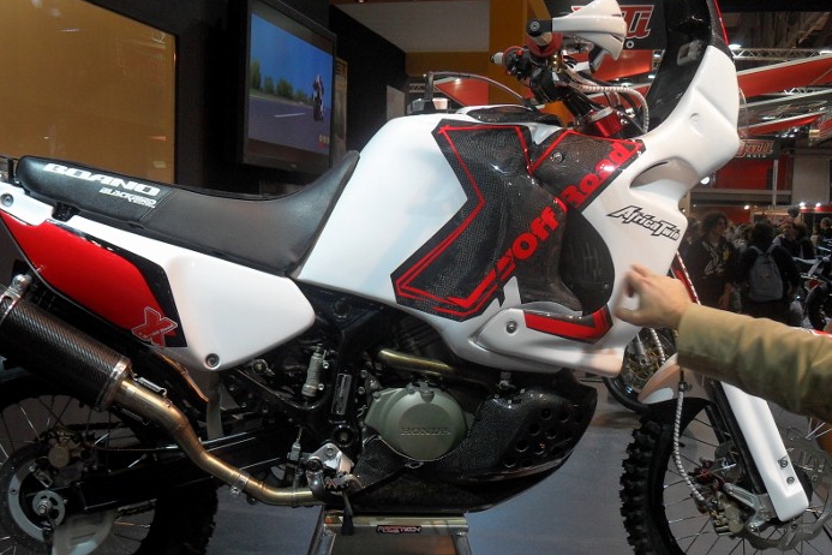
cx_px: 391
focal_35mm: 42
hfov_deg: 46.4
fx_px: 971
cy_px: 329
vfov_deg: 31.8
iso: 100
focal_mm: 6.2
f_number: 2.8
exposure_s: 1/60
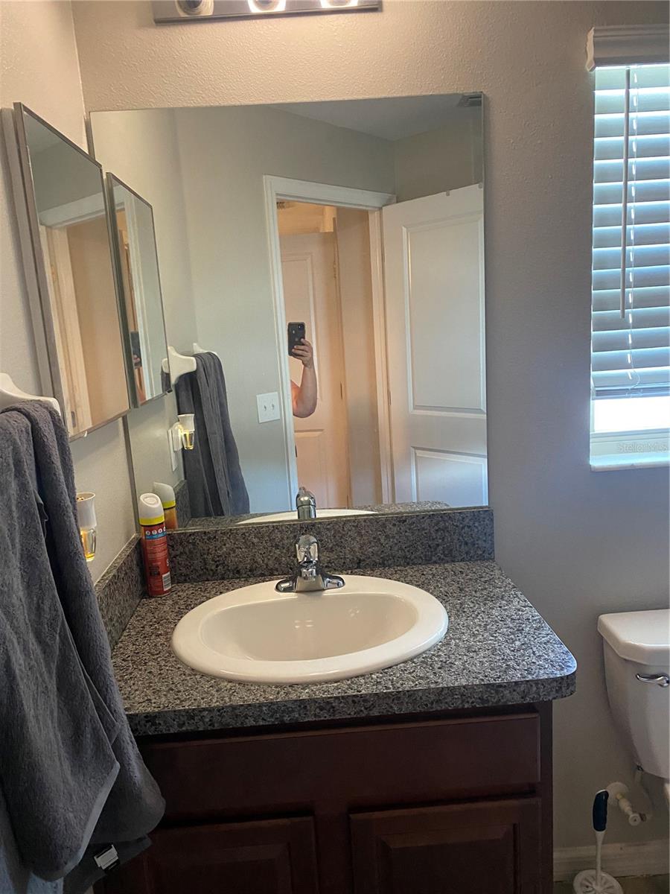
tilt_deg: -9.2
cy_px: 447
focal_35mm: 26
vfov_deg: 67.3
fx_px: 671
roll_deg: +3.6
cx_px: 335
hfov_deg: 53.1
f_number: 1.8
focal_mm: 4.25
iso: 400
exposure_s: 1/40
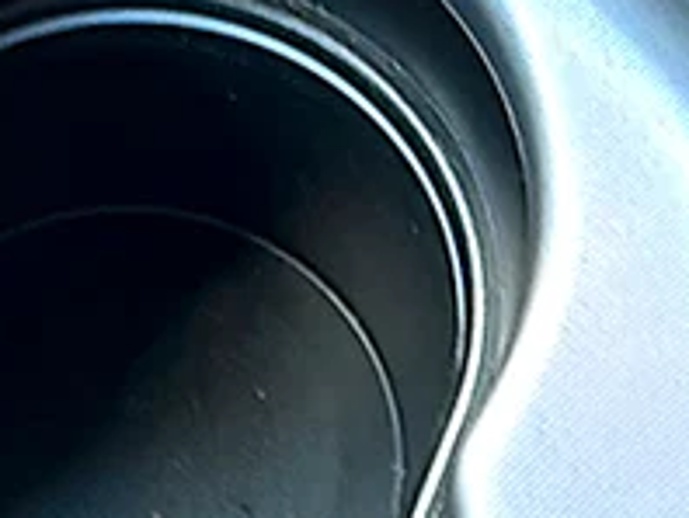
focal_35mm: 159
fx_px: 3169
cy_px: 617
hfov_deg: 12.3
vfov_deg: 9.2
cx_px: 118
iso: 80
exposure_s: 1/40
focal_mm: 6.86
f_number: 1.78
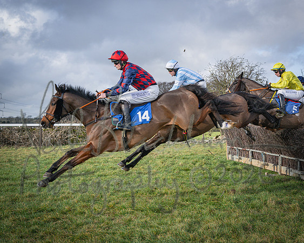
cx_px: 248
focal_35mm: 58
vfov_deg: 26.2
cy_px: 150
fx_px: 520
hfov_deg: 31.6
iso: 400
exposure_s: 1/1600
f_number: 4
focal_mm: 35
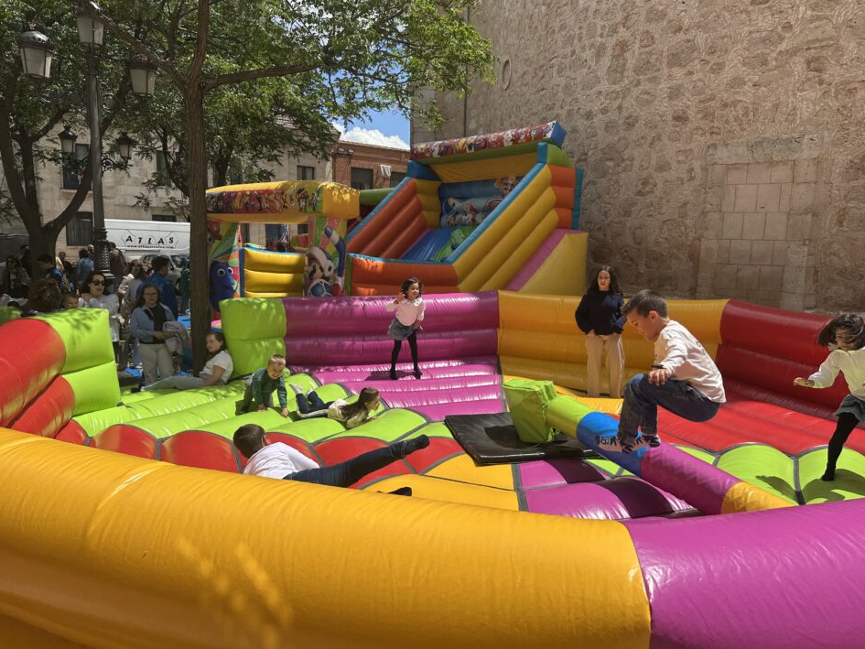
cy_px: 339
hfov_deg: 67.2
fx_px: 650
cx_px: 463
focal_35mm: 26
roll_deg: -2.2
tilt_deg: -8.4
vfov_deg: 53.1
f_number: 1.78
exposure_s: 1/7576
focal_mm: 6.86
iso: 80
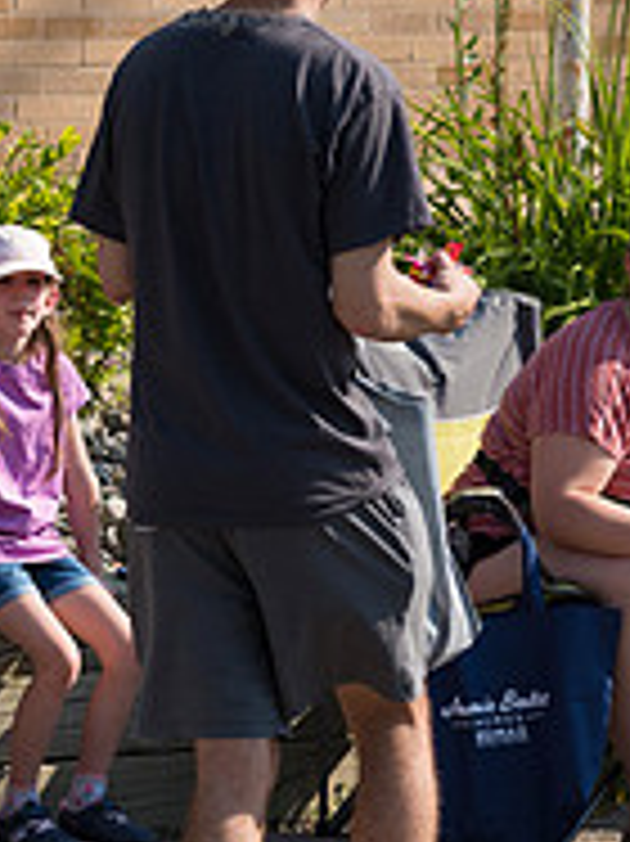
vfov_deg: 5.9
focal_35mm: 334
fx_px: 8114
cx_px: -405
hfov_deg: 4.4
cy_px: 493
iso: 320
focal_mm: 112
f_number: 6.3
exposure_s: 1/800
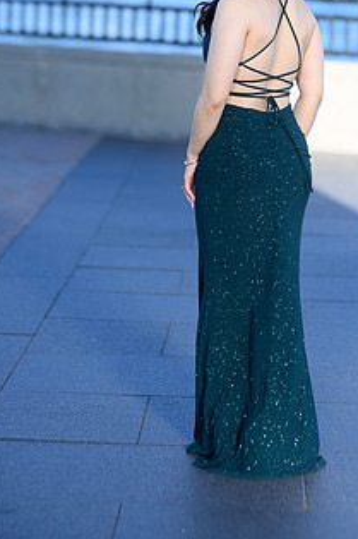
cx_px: 247
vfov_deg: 16.7
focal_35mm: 122
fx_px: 1822
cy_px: 158
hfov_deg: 11.2
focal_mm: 85
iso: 200
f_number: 2
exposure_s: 1/2500
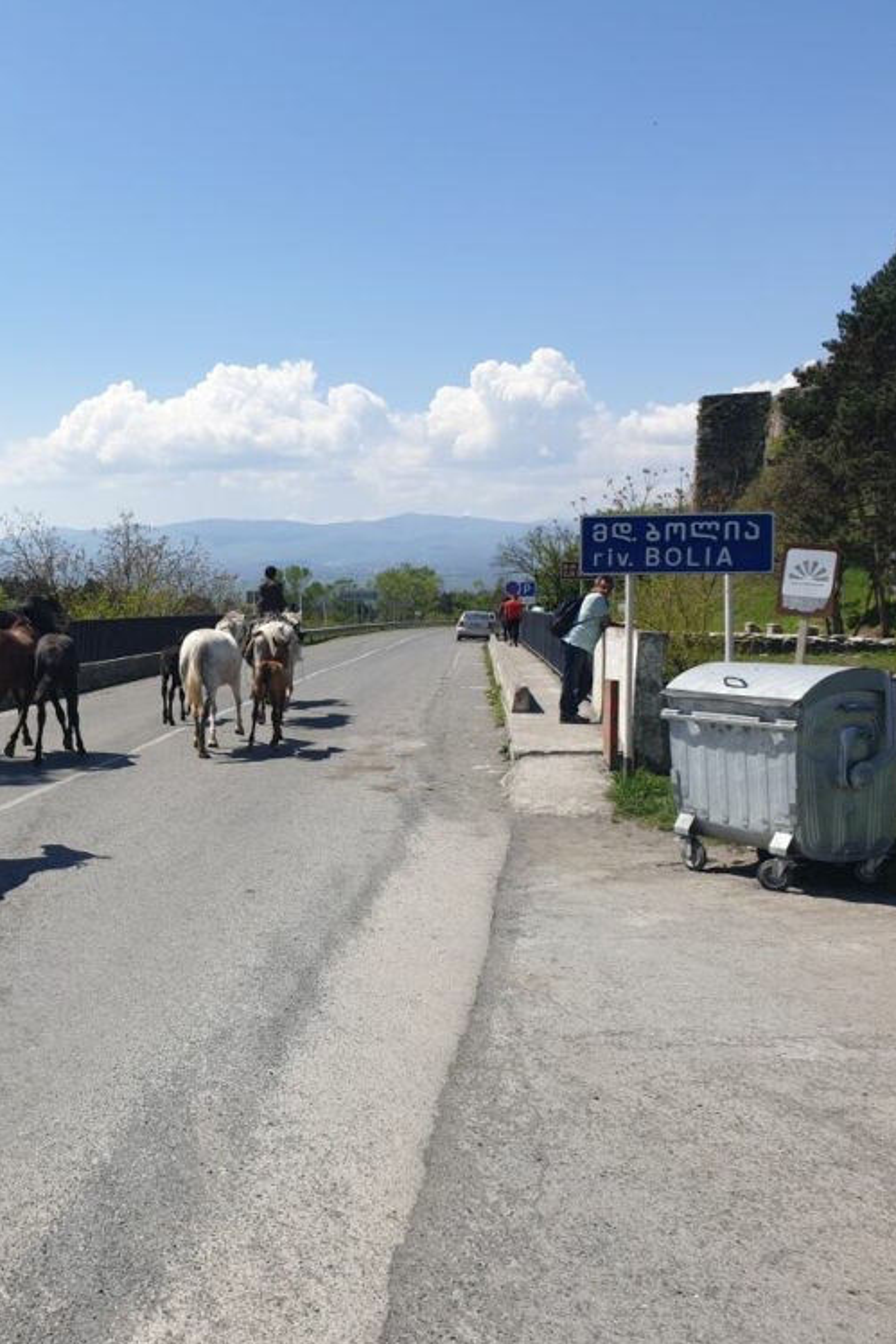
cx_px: 99
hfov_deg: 34.1
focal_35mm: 37
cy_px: 688
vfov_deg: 51.9
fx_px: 1381
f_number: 2.4
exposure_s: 1/1695
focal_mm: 4.3
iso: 50
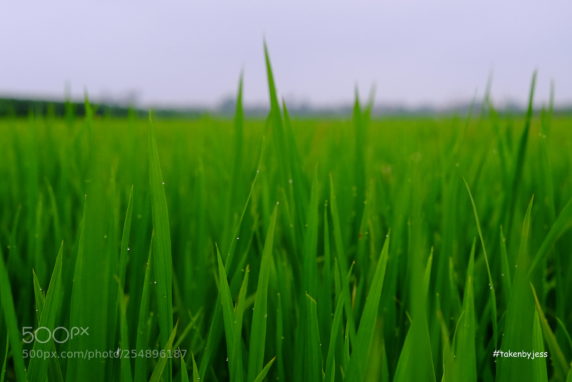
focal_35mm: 53
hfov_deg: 37.5
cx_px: 286
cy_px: 191
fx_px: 842
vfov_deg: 25.5
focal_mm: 35
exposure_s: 1/60
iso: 400
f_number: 5.6
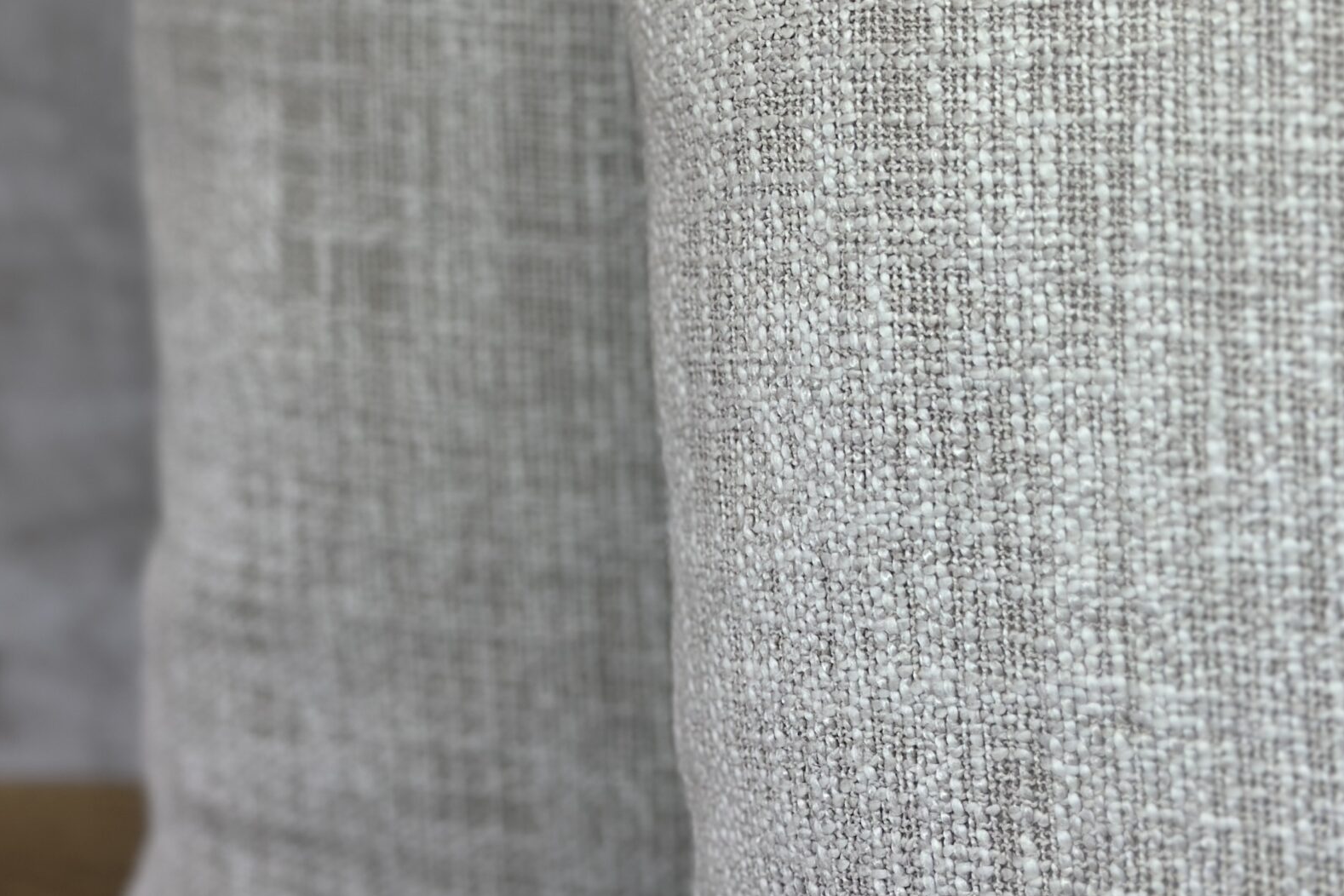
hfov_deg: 25.0
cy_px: 41
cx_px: 802
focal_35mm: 81
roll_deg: +2.0
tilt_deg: -19.6
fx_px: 3024
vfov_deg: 16.6
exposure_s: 1/239
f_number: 1.78
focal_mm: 6.86
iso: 80
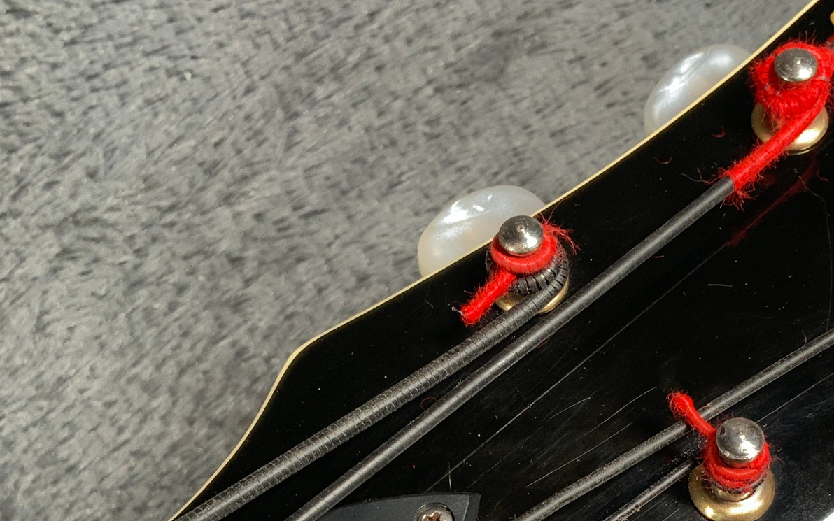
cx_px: 573
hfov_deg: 30.8
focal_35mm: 66
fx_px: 1500
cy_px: 507
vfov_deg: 19.2
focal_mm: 3
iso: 64
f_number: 1.8
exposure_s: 1/78
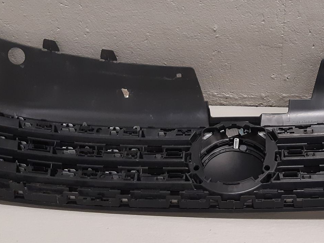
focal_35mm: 56
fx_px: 524
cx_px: 237
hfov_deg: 33.8
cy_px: 74
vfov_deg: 25.9
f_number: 1.7
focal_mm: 3.93
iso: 160
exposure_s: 1/50
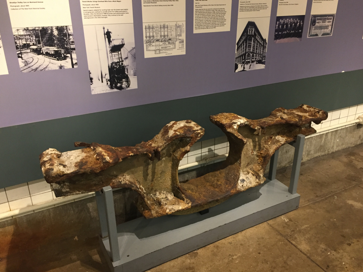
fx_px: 315
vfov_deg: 46.8
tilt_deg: -23.1
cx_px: 183
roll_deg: -0.3
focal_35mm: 30
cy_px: 135
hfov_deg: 60.0
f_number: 2.2
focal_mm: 4.15
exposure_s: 1/30
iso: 160
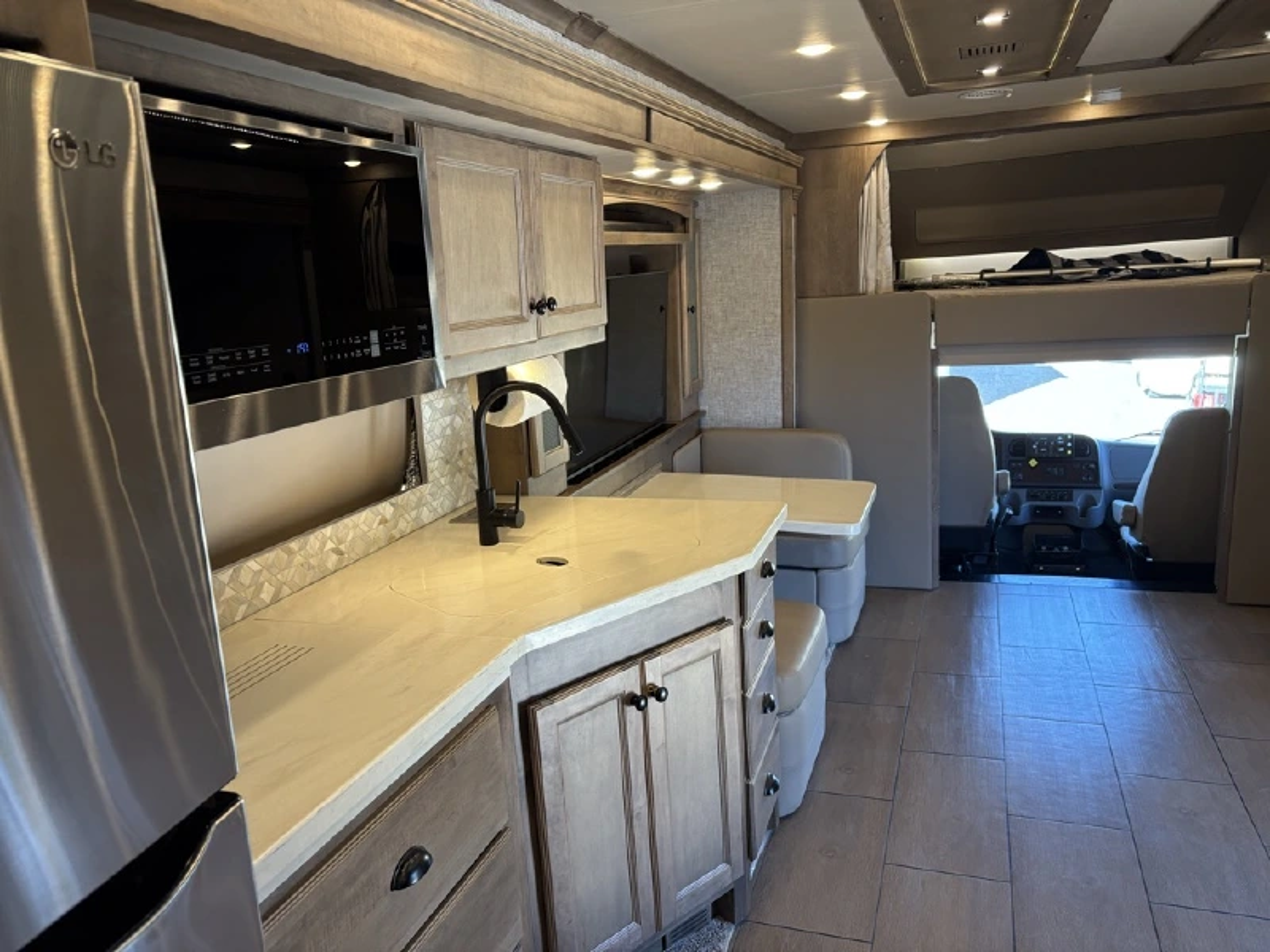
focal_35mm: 26
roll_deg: +2.5
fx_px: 954
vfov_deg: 53.1
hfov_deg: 67.3
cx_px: 635
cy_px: 476
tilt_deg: -13.1
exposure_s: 1/120
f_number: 1.6
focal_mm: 5.96
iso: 160
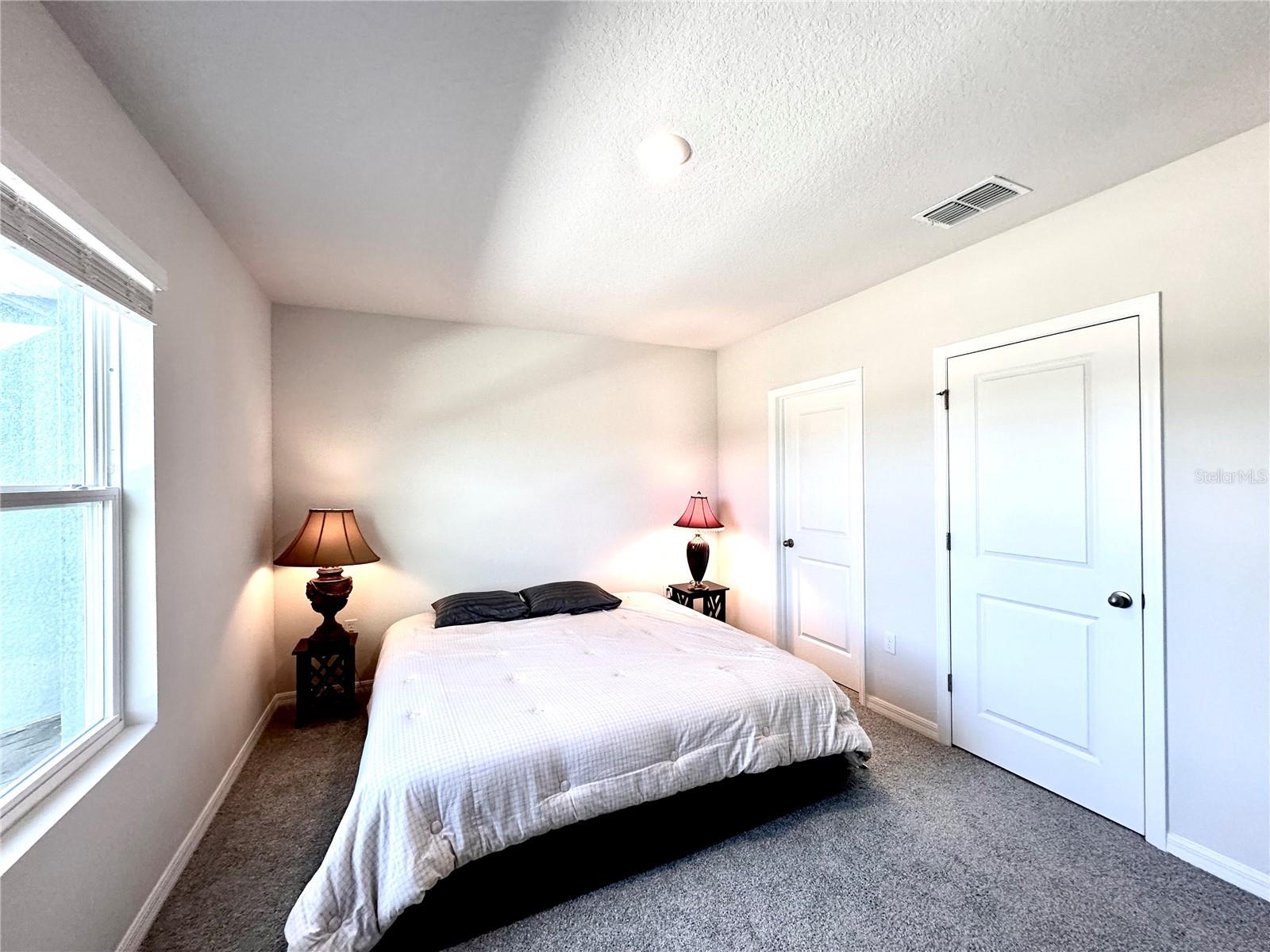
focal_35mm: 14
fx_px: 514
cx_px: 635
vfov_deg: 85.7
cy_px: 476
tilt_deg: +0.3
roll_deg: +0.3
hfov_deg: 102.1
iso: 200
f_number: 2.2
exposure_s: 1/120
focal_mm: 2.22
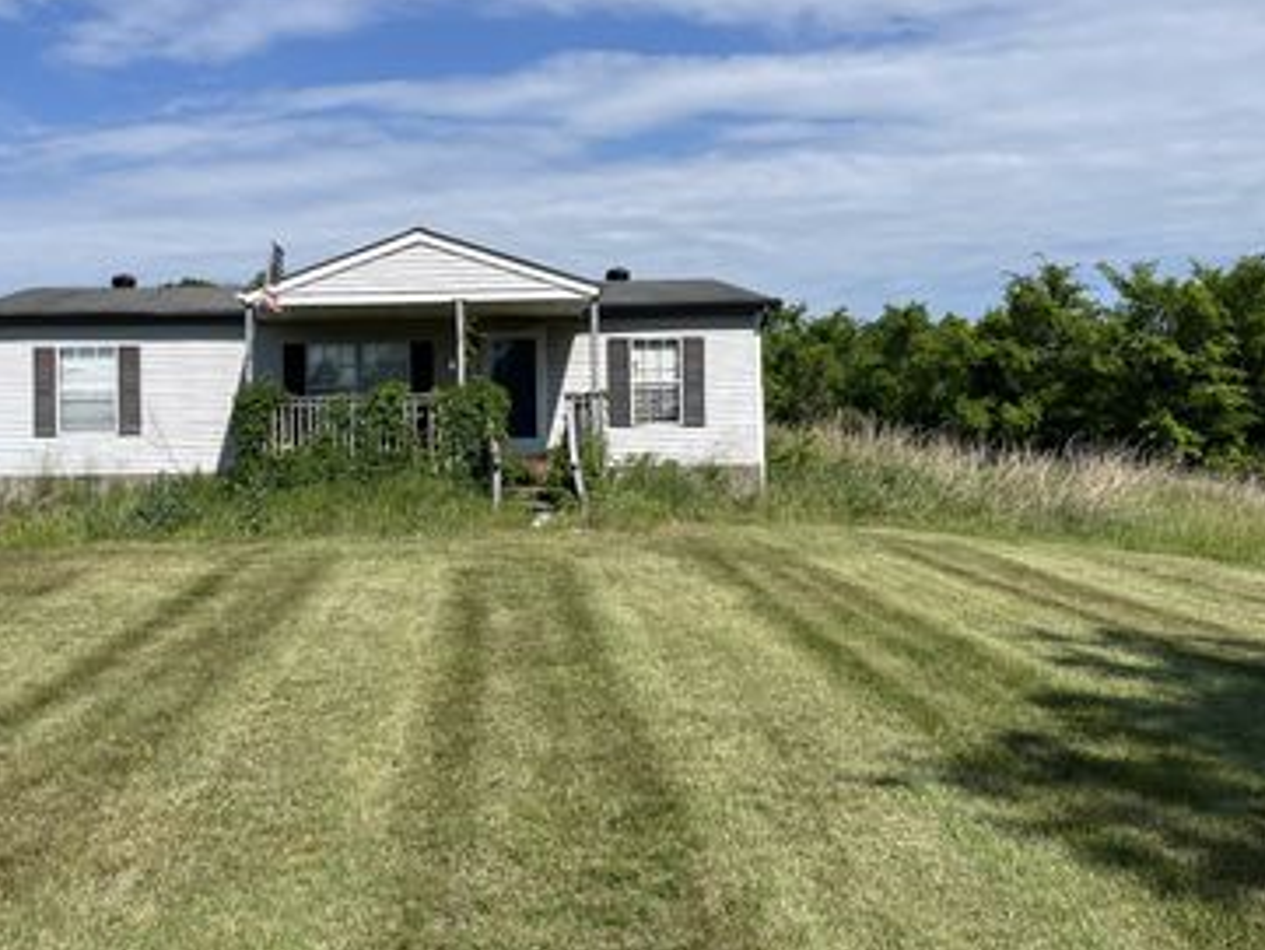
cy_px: 408
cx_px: 413
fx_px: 1316
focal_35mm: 36
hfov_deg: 50.3
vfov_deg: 39.6
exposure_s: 1/5076
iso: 50
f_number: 1.6
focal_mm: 5.1
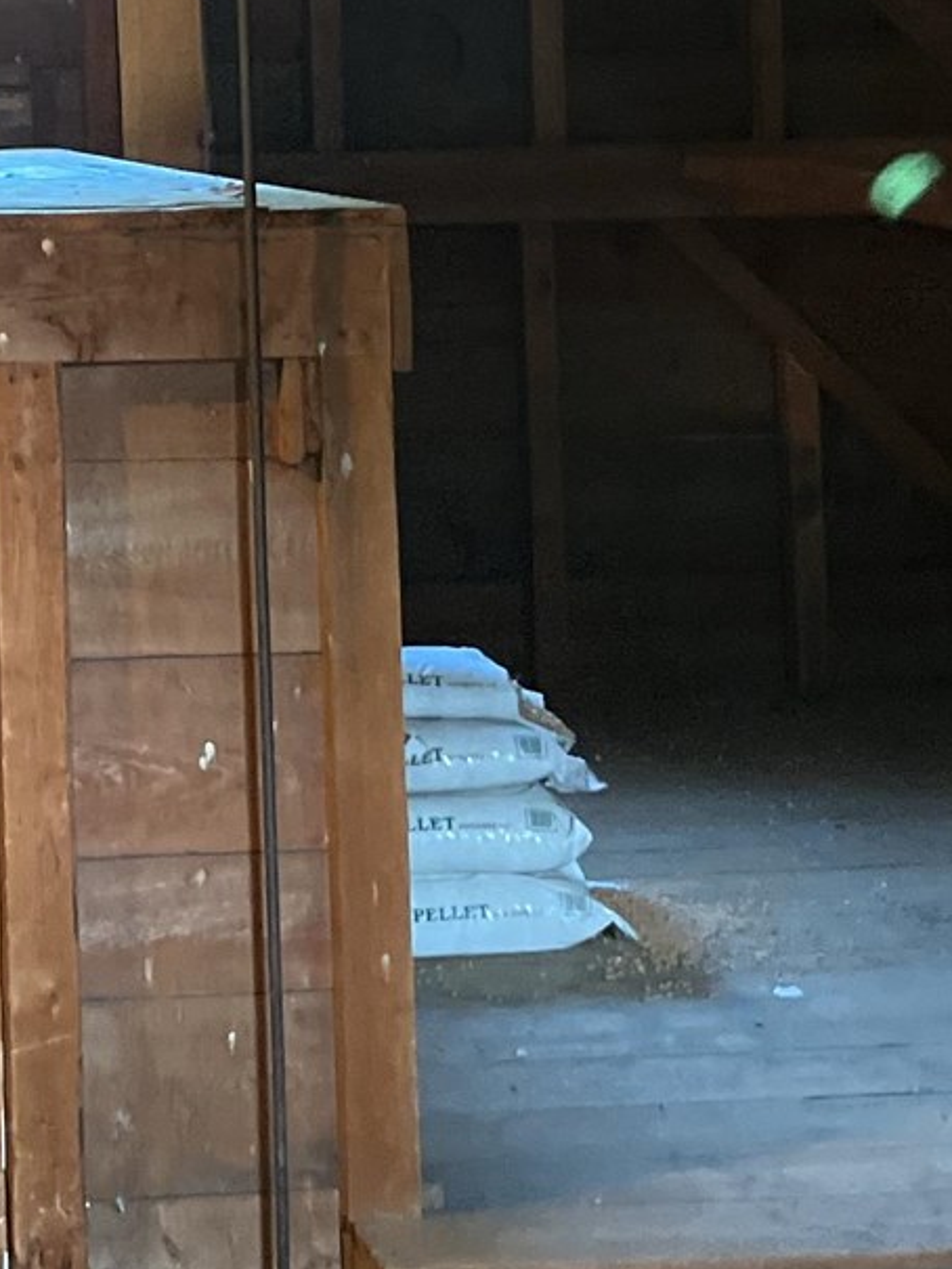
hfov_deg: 14.6
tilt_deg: +5.4
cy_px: -201
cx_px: -120
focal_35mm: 99
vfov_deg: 18.9
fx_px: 3629
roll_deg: -0.4
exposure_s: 1/30
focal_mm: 5.1
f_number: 1.6
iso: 640
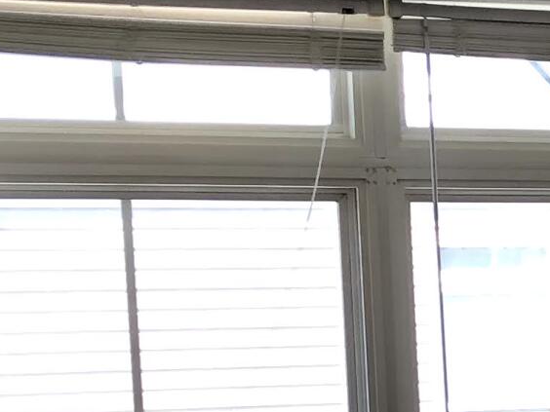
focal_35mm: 149
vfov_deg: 9.6
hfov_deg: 12.6
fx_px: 2367
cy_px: 681
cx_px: 823
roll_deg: +2.1
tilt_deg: -7.2
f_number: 1.8
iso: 125
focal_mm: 4
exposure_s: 1/120
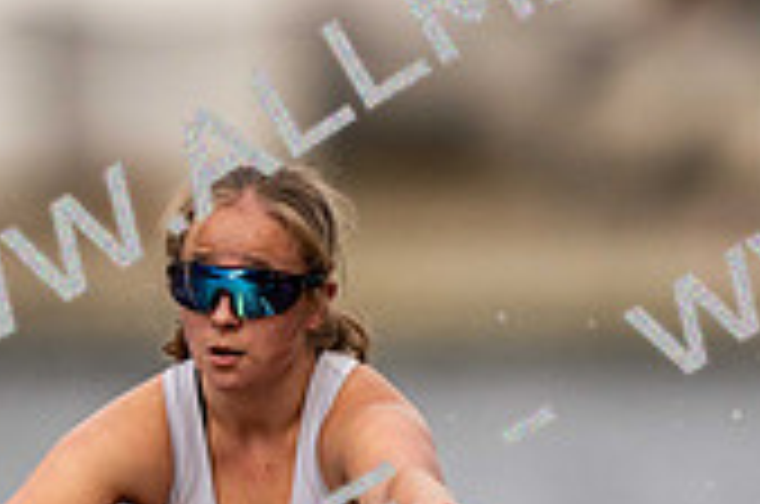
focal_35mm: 2065
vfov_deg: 0.7
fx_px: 43512
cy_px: 450
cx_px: 297
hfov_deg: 1.0
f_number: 4
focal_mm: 600
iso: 560
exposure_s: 1/2500
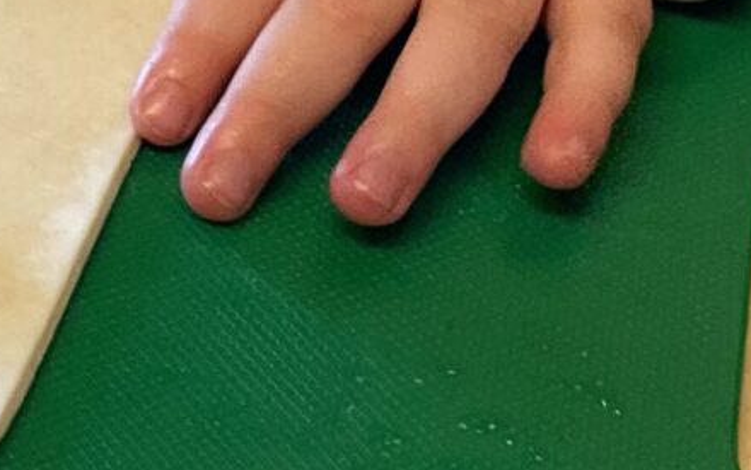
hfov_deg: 13.5
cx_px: -490
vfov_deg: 9.1
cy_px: 7
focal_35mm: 143
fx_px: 2927
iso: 64
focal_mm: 3
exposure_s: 1/50
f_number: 1.8
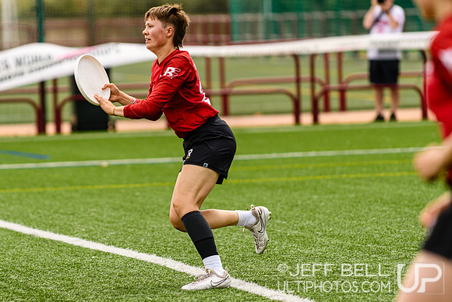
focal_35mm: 392
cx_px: 157
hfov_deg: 5.3
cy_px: 143
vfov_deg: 3.5
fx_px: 4919
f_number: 3.2
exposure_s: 1/1250
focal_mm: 200
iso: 125
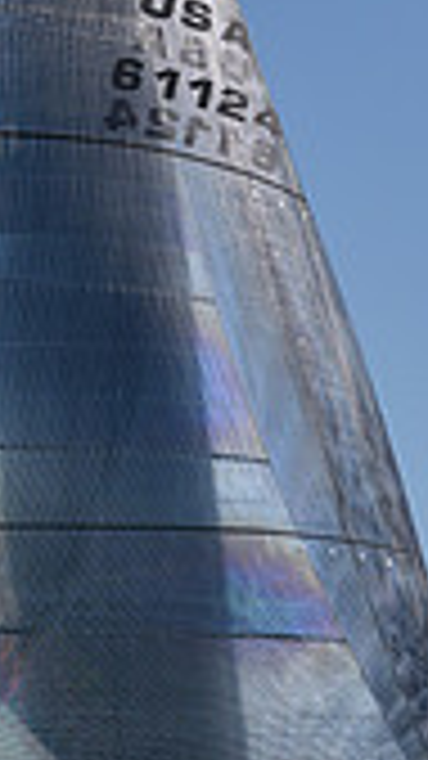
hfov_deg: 4.8
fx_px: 5087
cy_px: 373
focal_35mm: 252
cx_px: 255
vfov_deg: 8.6
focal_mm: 70
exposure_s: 1/800
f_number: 5
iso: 250
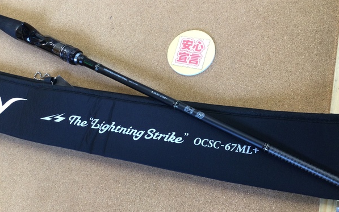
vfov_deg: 38.3
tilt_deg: -66.5
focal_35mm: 33
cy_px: 105
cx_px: 169
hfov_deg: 58.1
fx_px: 305
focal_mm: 3.3
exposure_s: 1/30
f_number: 2.4
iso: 64
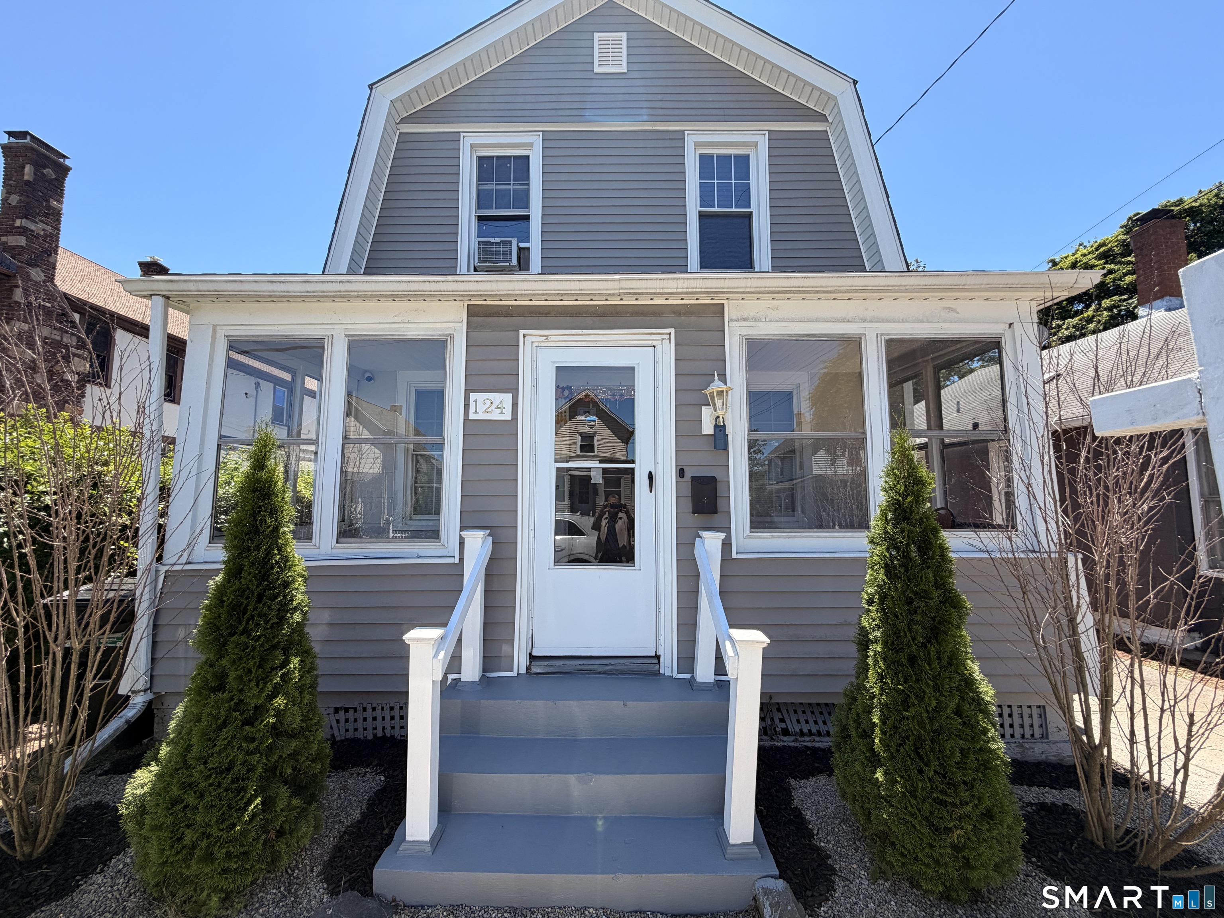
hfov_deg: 102.1
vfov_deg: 85.7
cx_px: 612
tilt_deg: +5.2
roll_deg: +0.2
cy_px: 459
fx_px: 495
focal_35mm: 14
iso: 40
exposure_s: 1/638
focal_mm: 2.22
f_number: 2.2
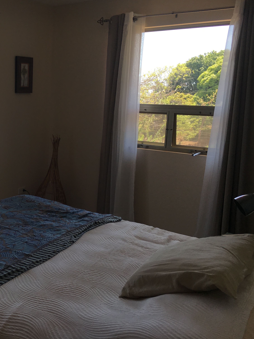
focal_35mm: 39
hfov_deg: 34.9
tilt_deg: -11.3
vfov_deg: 47.9
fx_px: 382
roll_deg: -0.8
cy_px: 168
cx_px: 29
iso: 25
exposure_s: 1/319
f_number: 2.2
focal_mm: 4.15
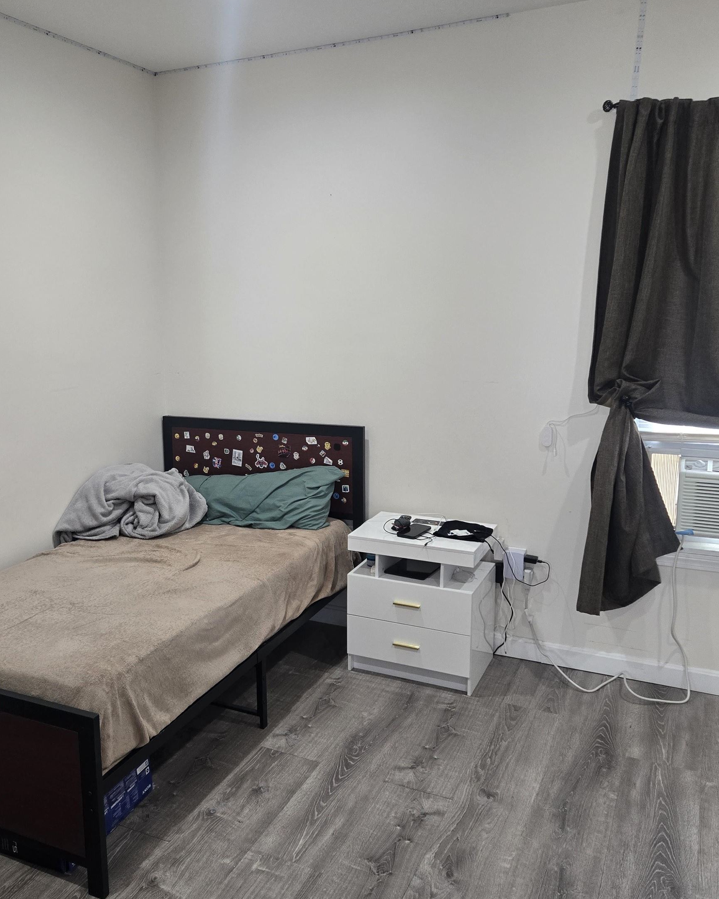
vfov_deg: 55.7
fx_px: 851
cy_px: 454
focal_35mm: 32
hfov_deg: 45.1
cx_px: 239
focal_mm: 5.4
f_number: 1.8
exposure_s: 1/120
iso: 250
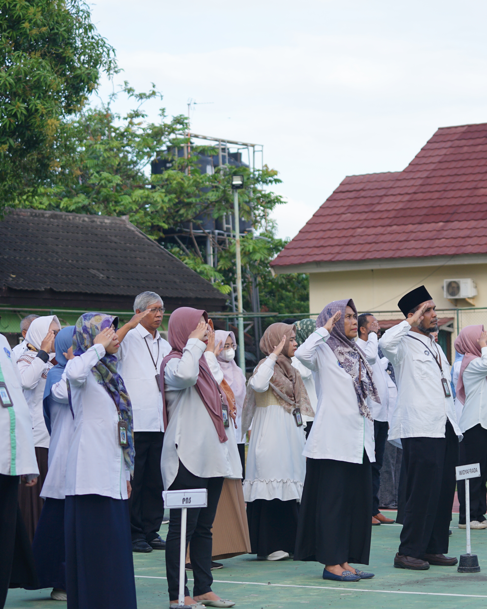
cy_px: 306
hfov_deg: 15.5
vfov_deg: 19.4
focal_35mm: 99
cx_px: 330
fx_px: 1784
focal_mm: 70
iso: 200
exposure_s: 1/500
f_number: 4.5
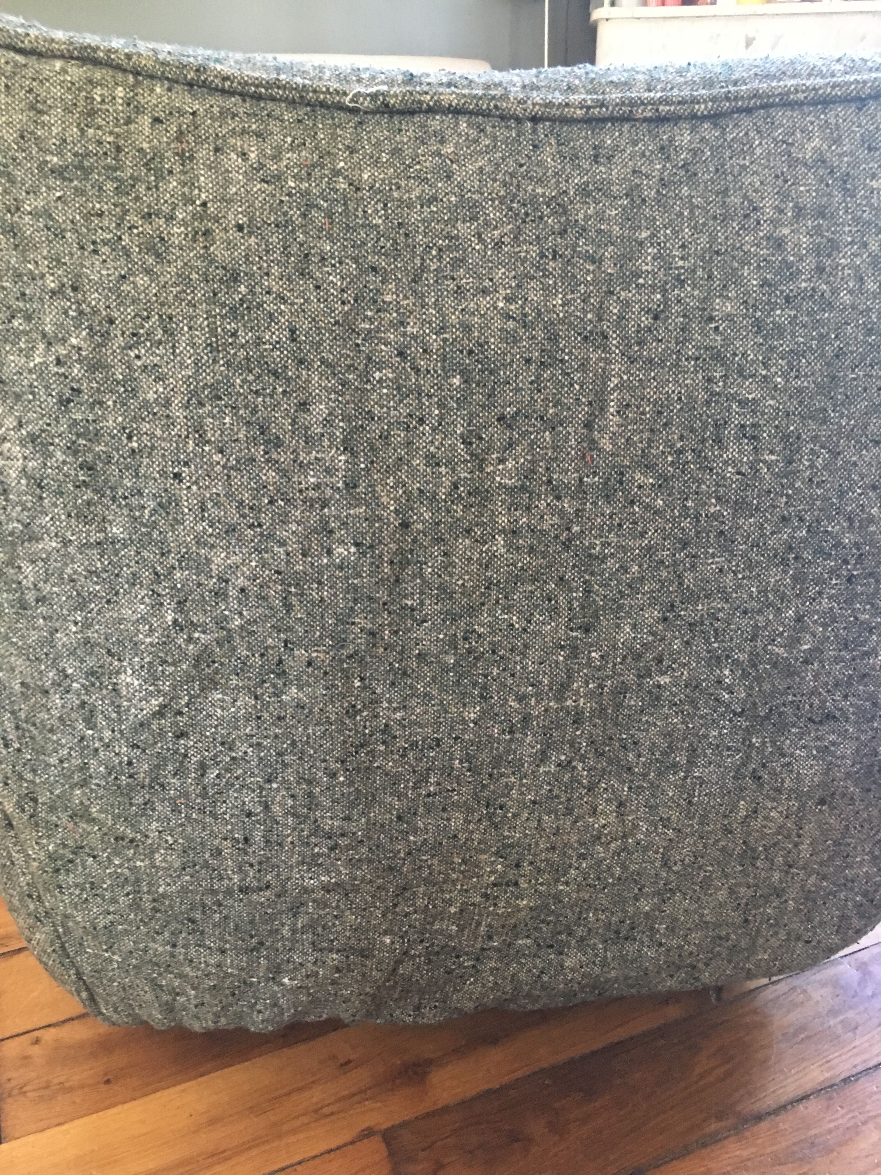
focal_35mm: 29
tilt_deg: -24.5
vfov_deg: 61.7
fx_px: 984
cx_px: 440
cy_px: 588
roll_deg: +0.4
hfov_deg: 48.2
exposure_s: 1/17
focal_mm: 4.15
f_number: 2.2
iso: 250
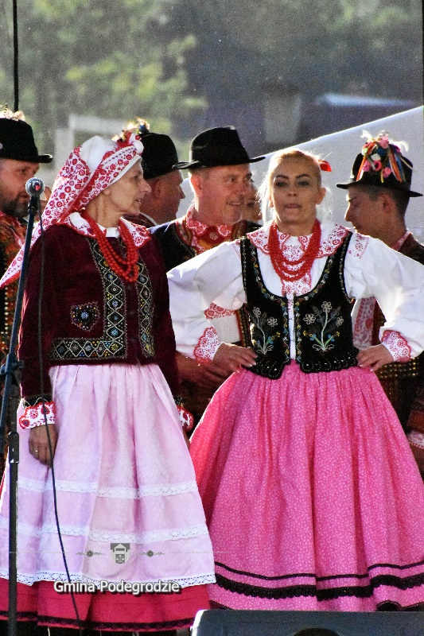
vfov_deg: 4.6
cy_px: 318
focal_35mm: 450
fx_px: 7953
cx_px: 212
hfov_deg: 3.1
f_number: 13
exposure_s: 1/4000
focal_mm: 300
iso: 25600
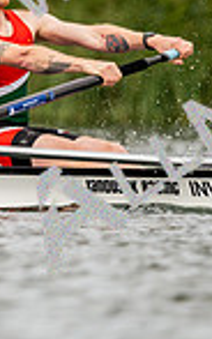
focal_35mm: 2411
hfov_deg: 0.5
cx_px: -161
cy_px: 56
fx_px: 22266
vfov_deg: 0.9
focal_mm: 600
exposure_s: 1/2000
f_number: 6.3
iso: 400
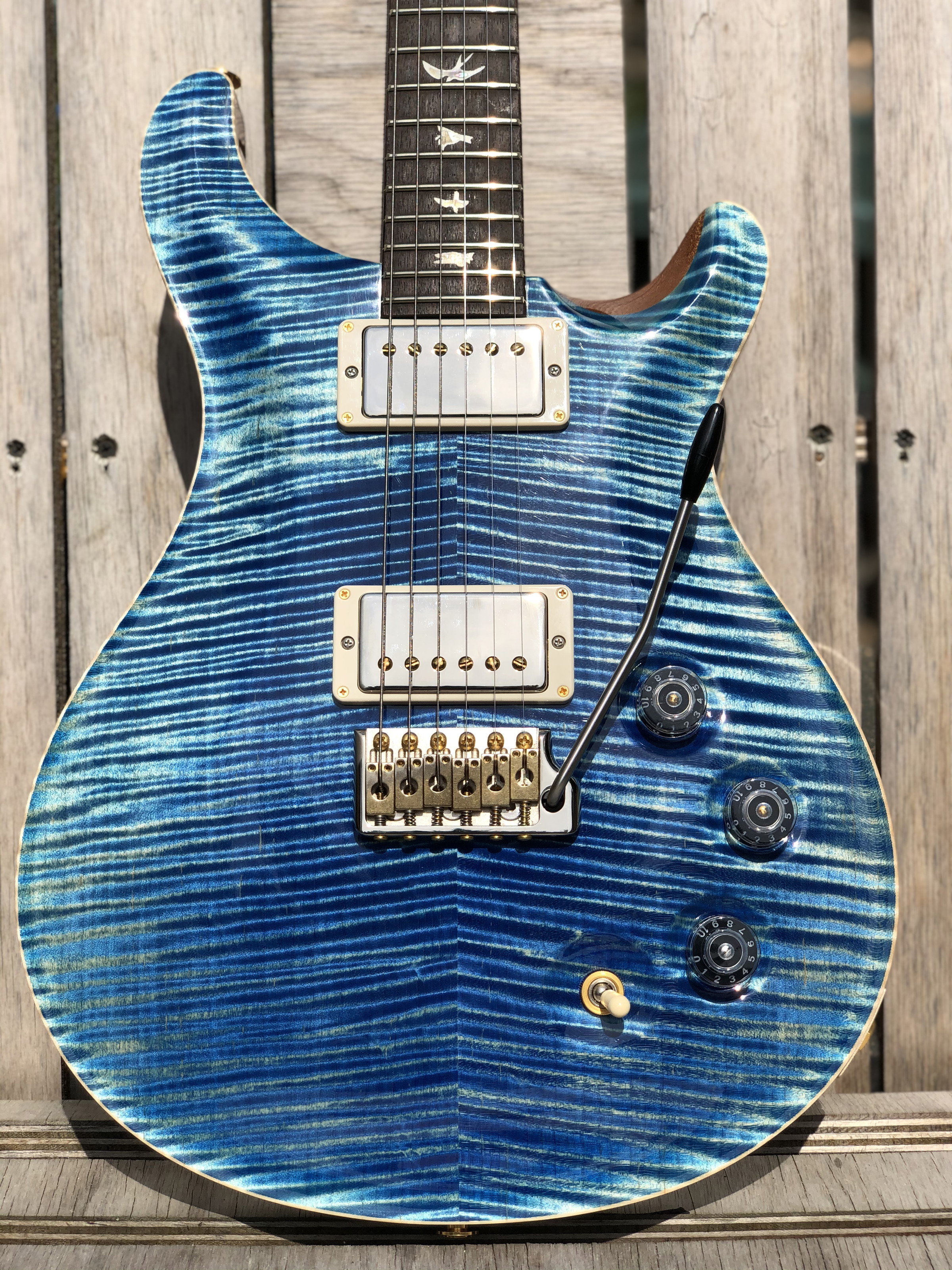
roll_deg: -0.6
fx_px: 1907
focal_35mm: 52
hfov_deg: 28.0
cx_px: 476
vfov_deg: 36.8
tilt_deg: -18.4
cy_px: 635
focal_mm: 6
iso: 16
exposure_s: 1/2288
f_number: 2.4
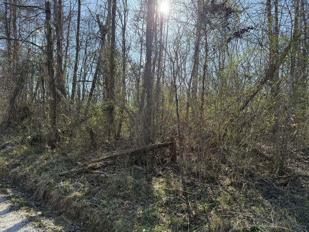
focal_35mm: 24
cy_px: 116
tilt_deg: +6.5
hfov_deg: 71.6
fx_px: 214
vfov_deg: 56.8
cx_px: 154
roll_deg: -3.6
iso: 100
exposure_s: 1/1812
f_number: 1.78
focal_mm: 6.76
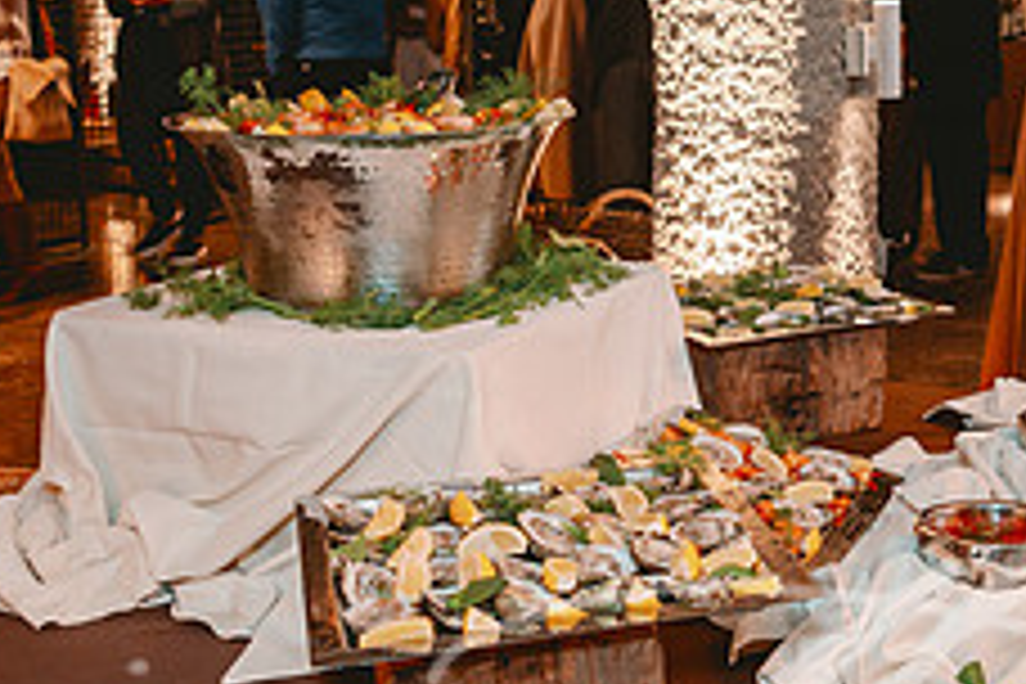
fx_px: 1738
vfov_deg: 22.2
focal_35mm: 61
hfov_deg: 31.7
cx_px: 873
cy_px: 252
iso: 2000
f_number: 4
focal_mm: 24
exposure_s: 1/60
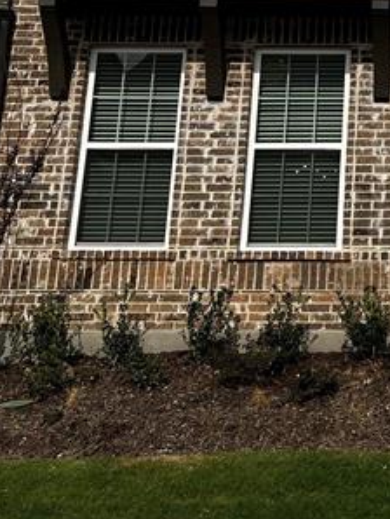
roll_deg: +0.1
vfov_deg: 26.9
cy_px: -33
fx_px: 1005
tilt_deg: +17.7
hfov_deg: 20.3
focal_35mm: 67
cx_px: 494
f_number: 1.5
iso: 50
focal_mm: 5.7
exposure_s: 1/5882
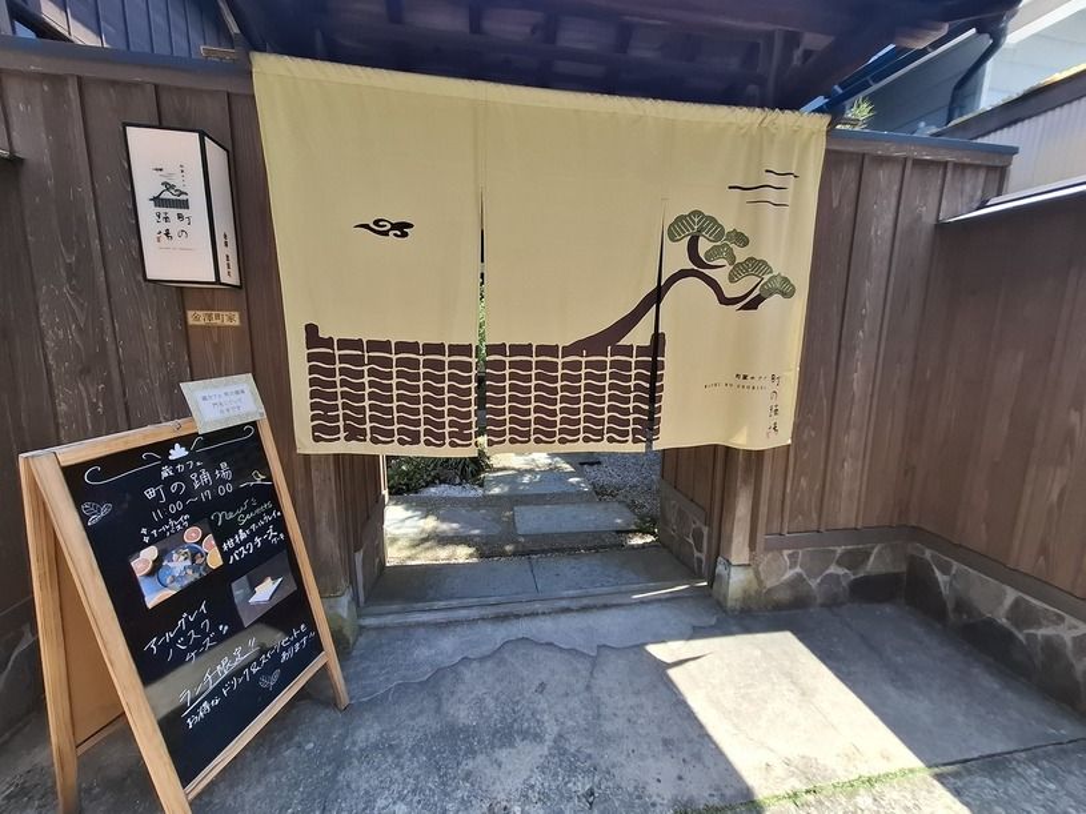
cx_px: 543
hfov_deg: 106.2
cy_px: 407
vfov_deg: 89.9
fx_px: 408
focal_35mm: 13
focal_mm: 1.74
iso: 40
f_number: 2.2
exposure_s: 1/271
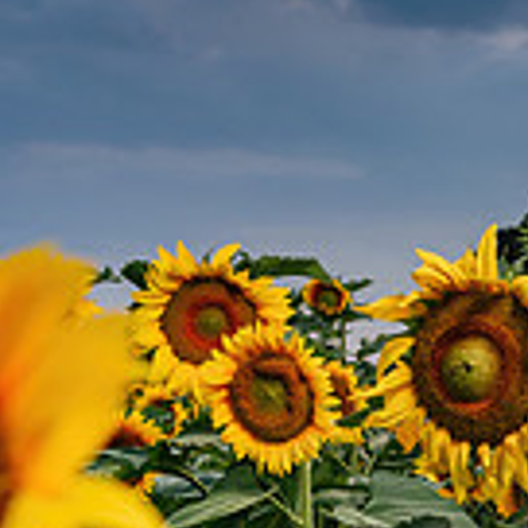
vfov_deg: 17.8
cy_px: 402
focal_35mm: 97
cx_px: 583
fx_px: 1674
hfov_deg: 17.3
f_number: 3.5
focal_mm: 26
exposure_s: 1/160
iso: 64
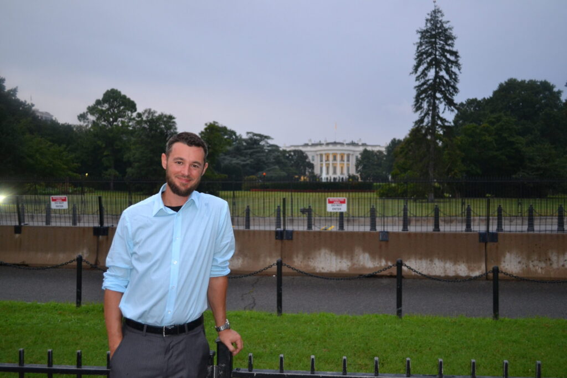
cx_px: 284
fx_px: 520
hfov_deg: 57.2
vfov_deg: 40.0
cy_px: 189
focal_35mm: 33
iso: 800
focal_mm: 22
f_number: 4
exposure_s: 1/60
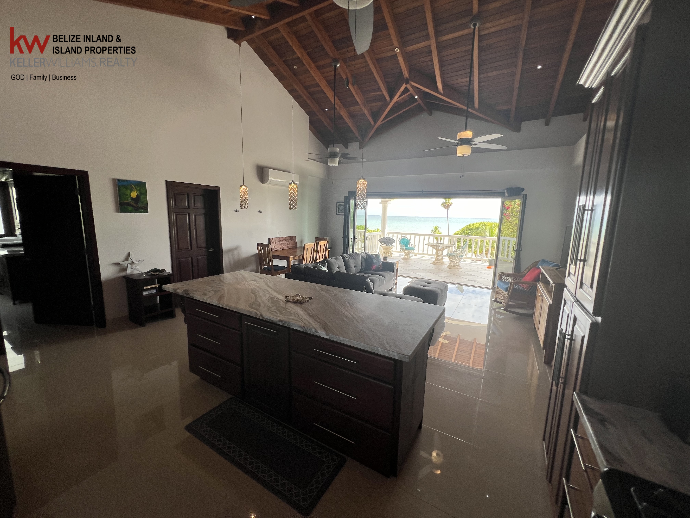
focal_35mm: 13
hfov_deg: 106.2
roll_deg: -1.3
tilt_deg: -7.3
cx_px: 345
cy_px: 259
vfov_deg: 89.9
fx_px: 259
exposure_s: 1/169
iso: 32
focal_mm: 1.57
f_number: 1.8
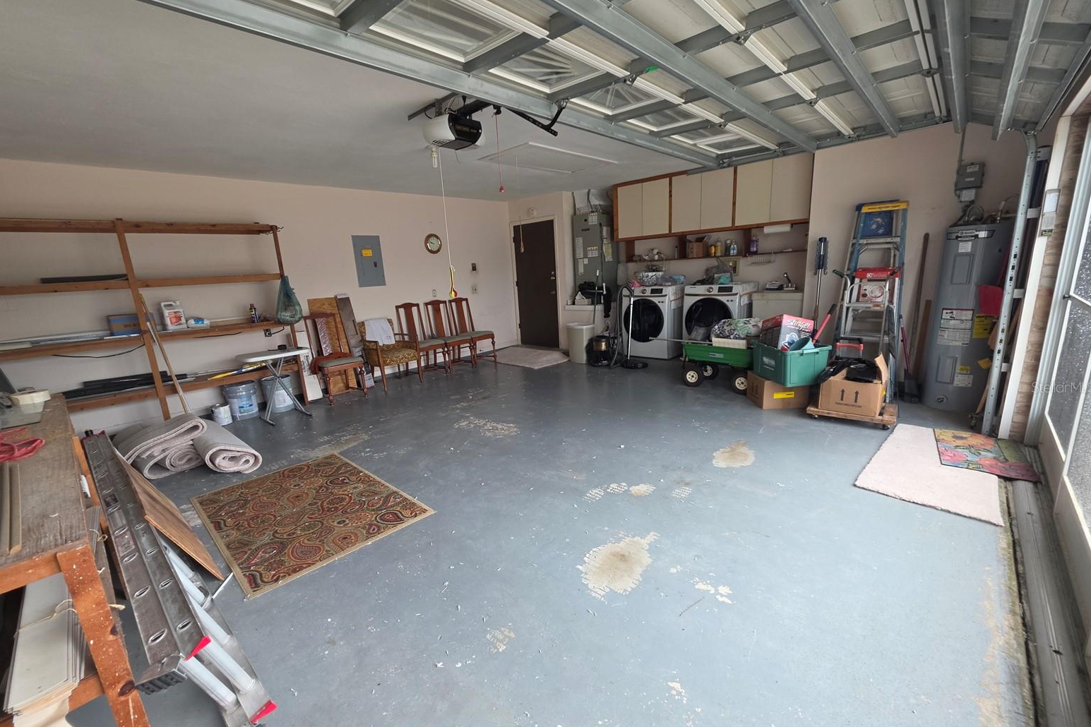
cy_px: 387
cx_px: 533
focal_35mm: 14
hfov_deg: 104.2
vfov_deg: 81.1
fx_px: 424
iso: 160
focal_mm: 2.2
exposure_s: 1/120
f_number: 1.9
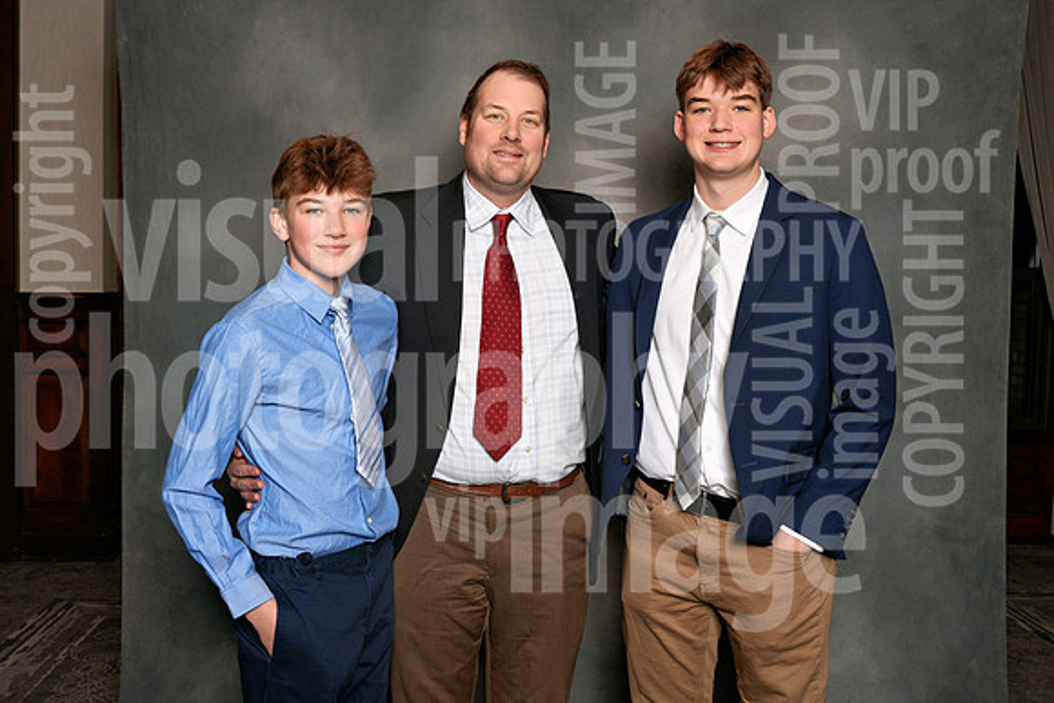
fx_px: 1186
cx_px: 527
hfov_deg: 47.9
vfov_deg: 33.0
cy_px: 352
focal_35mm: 40
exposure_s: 1/125
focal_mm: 27
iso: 100
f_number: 7.1
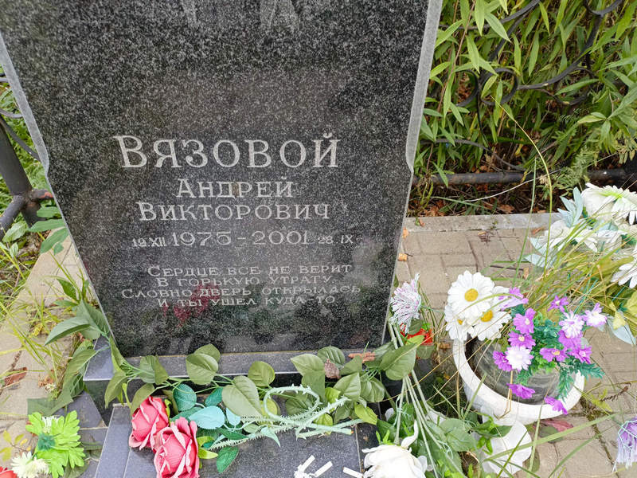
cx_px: 318
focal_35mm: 25
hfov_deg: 69.4
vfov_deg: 54.9
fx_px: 460
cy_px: 239
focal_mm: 4.76
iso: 126
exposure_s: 1/100
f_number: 1.69
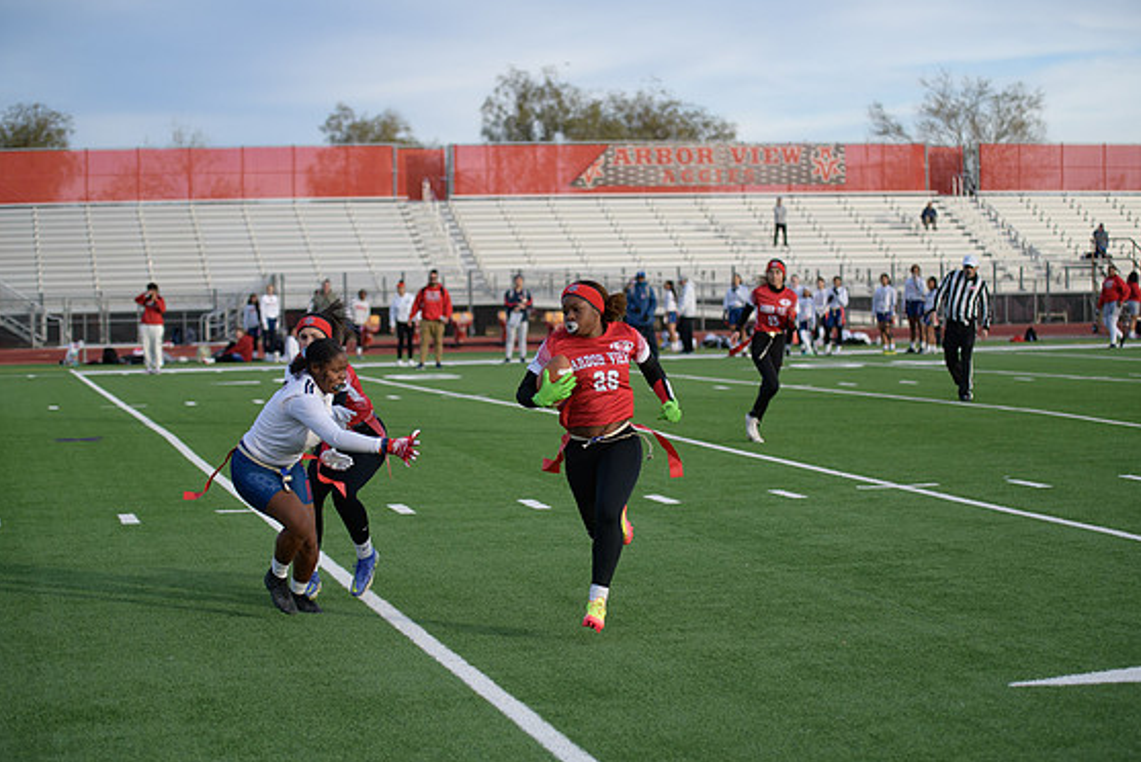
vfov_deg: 18.2
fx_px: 2378
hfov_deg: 27.0
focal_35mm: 75
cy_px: 390
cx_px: 576
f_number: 2.8
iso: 640
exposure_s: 1/4000
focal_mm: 72
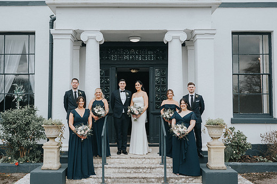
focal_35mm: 39
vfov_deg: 34.1
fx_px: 300
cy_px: 95
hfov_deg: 49.6
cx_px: 133
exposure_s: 1/2500
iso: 500
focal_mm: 35
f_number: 2.8
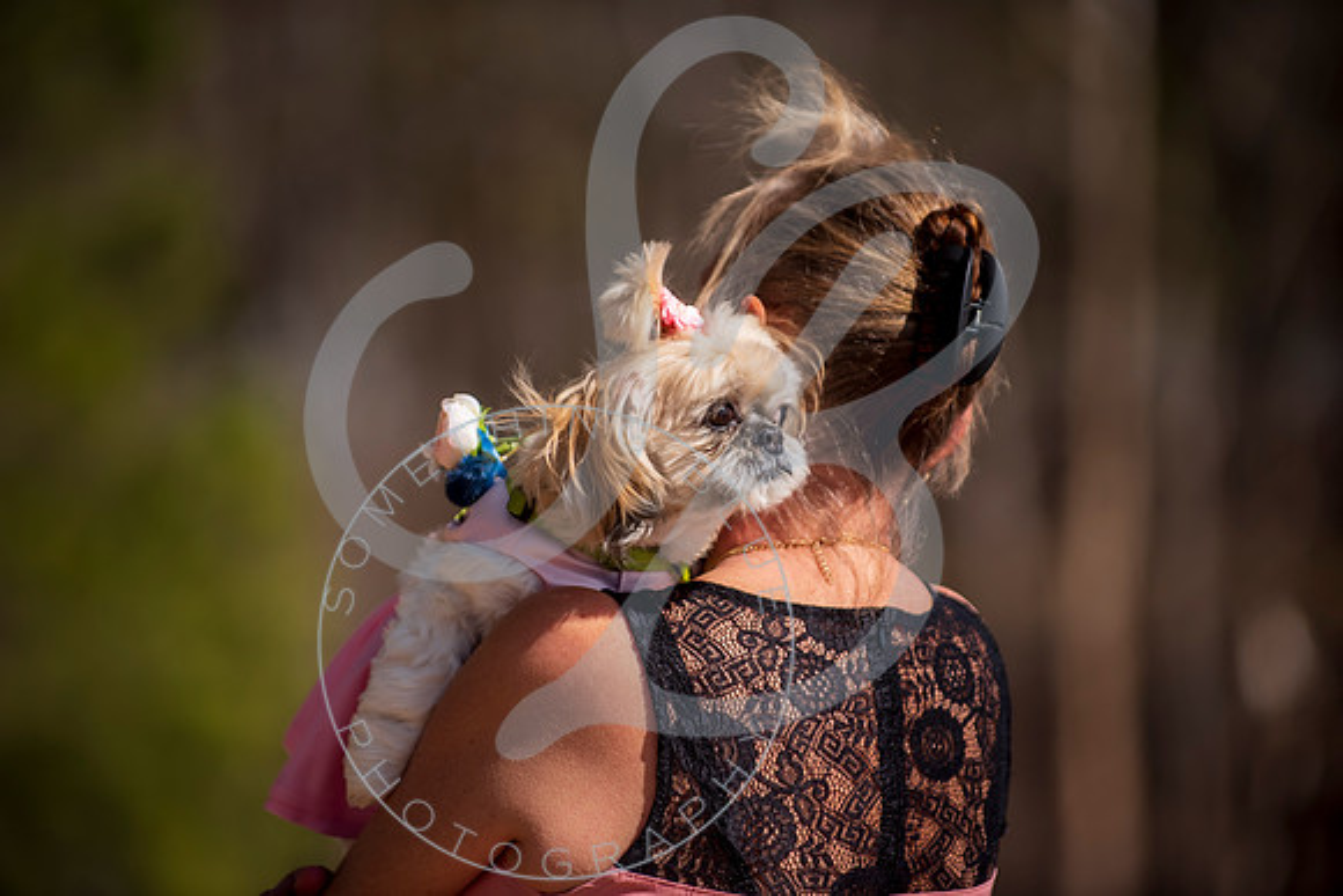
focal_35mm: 200
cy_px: 448
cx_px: 672
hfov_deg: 10.3
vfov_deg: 6.9
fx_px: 7463
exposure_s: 1/2000
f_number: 2.8
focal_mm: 200
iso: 100
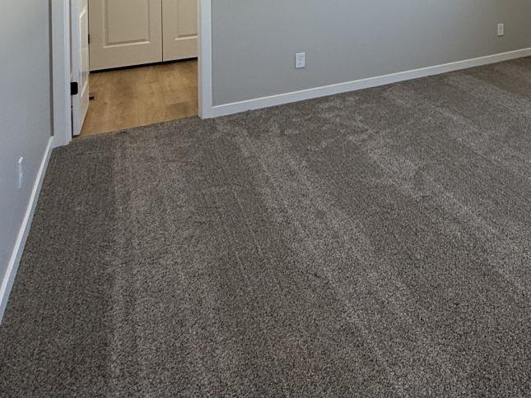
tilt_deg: -0.4
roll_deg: +0.3
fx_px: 537
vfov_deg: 33.7
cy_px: -68
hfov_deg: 45.3
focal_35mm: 35
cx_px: 519
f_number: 2.2
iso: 100
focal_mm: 2.22
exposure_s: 1/120
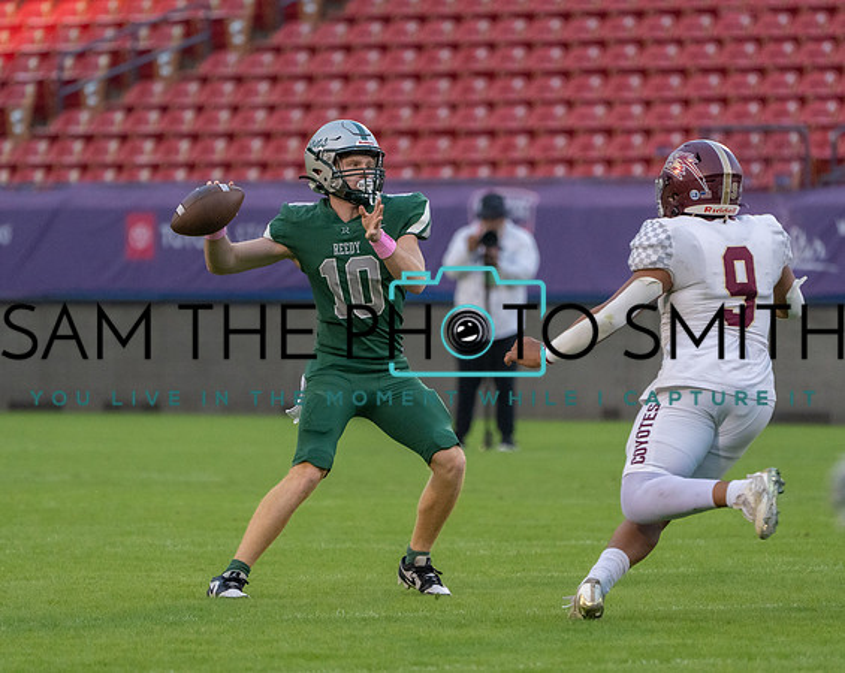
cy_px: 354
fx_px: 14161
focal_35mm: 567
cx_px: 445
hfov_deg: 3.4
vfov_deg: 2.7
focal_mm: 400
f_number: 5.6
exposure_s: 1/1250
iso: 3200
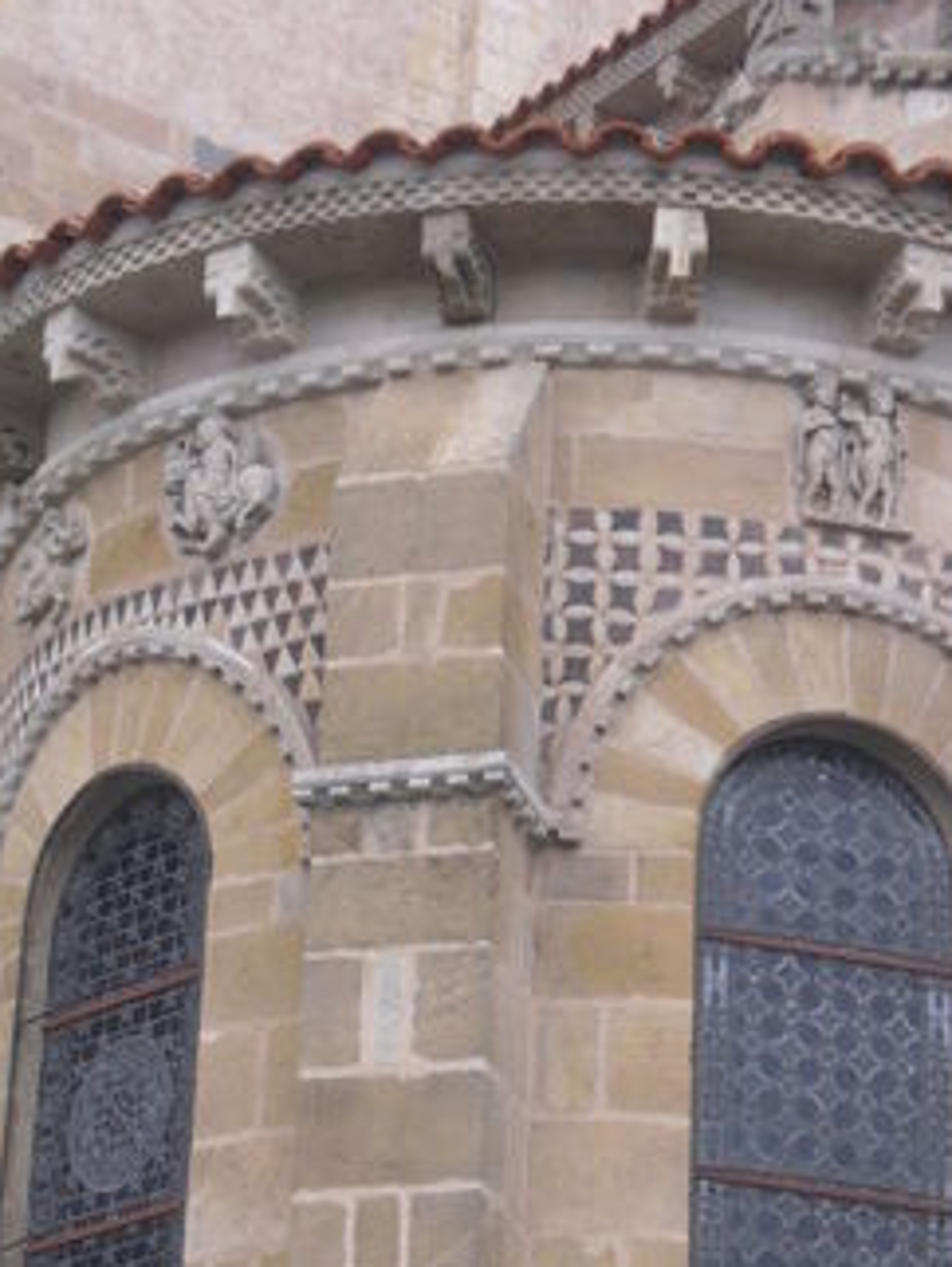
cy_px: 716
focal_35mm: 118
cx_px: 460
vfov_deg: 16.7
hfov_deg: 12.6
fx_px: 4321
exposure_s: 1/80
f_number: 5.4
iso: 200
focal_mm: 15.81
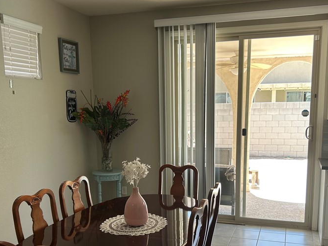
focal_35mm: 40
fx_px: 379
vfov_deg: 35.5
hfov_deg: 46.8
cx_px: 172
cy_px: 167
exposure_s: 1/120
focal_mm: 5.7
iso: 40
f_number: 1.5
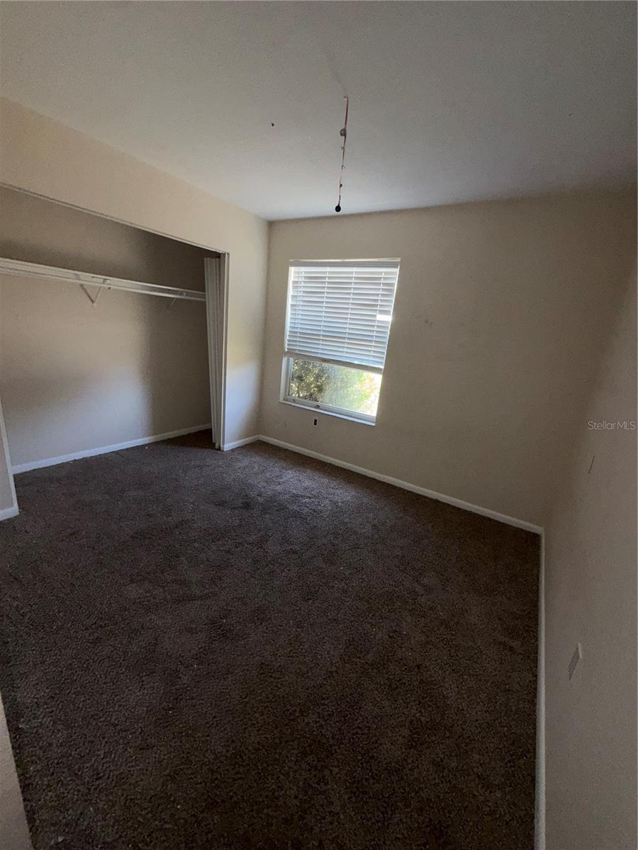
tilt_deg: -16.8
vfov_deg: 102.1
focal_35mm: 14
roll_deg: -4.9
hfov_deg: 85.7
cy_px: 425
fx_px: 344
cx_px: 319
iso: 64
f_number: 2.2
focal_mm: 2.22
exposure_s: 1/69
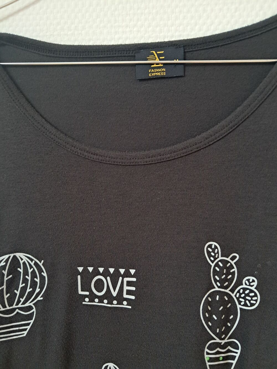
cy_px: 184
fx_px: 288
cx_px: 138
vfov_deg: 65.3
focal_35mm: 27
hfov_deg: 51.4
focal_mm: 4
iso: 640
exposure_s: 1/60
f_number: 1.8
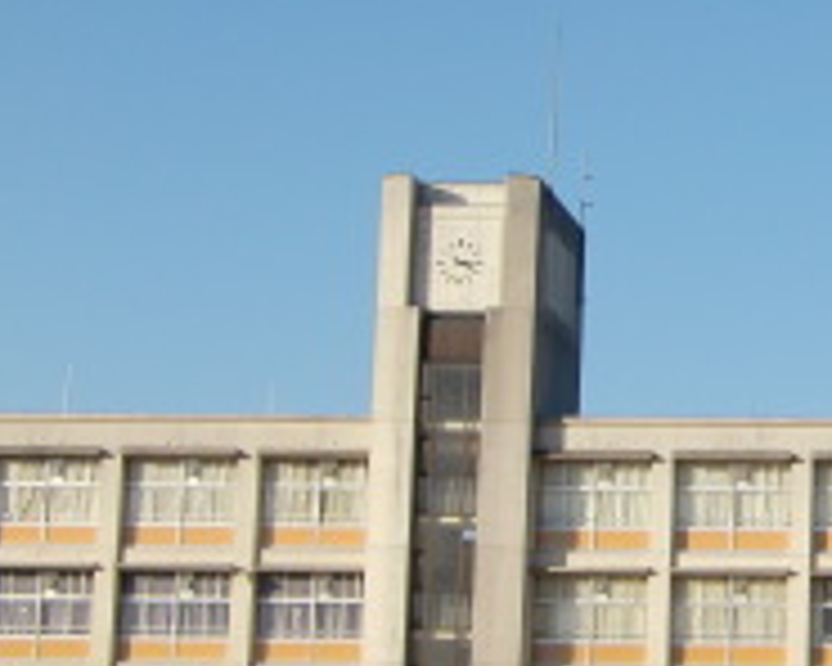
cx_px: 1102
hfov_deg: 14.0
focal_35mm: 132
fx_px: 3250
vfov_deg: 11.7
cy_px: 400
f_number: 8
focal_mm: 6.9
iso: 64
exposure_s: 1/160
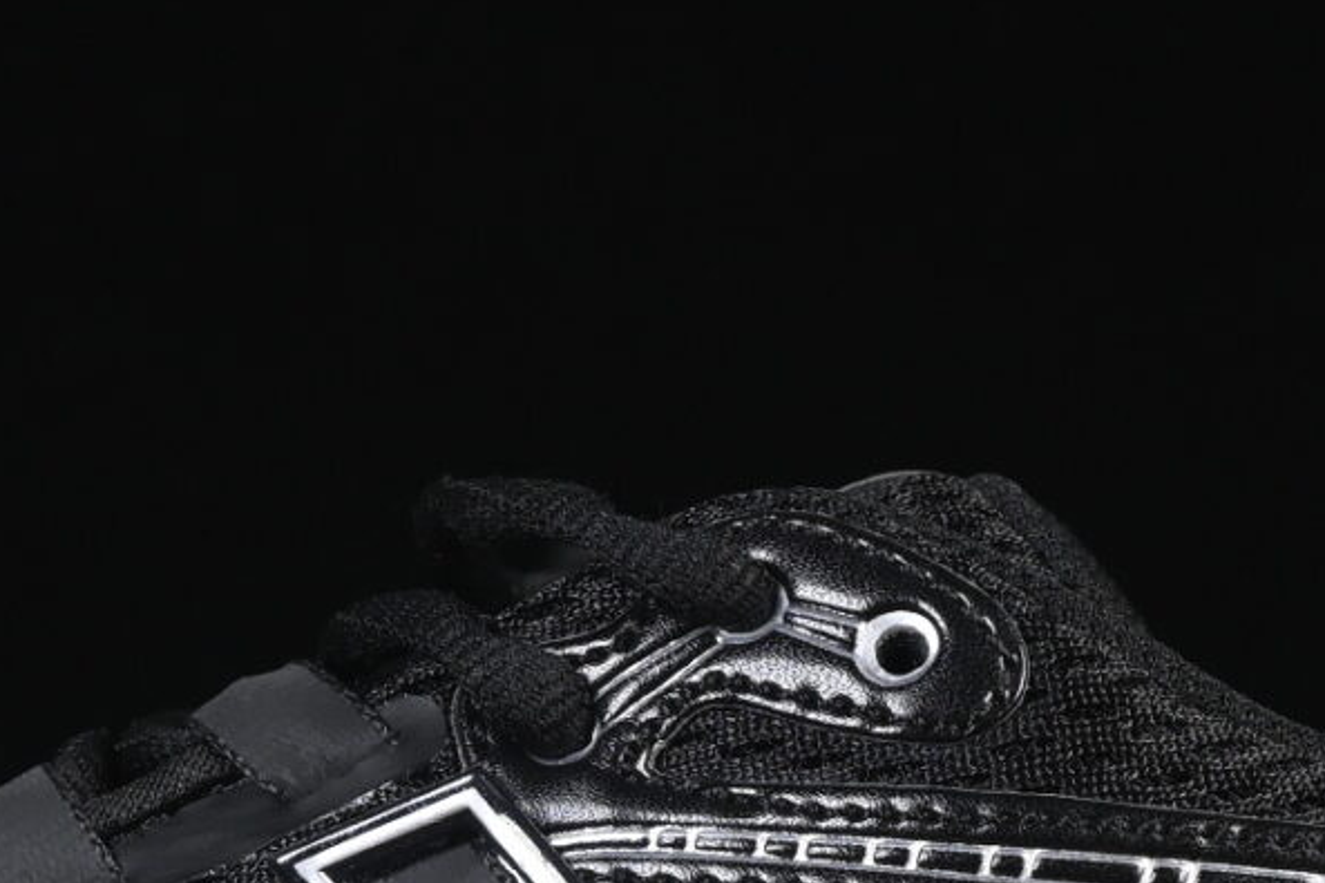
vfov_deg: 4.2
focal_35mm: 324
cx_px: 487
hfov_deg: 6.4
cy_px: 936
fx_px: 11921
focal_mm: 50
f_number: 6.3
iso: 160
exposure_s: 1/60
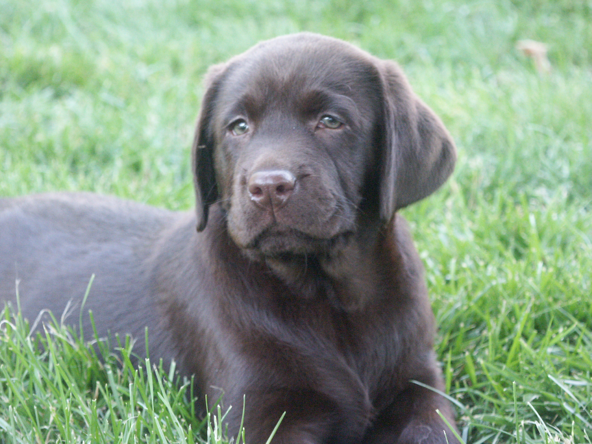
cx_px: 296
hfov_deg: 15.1
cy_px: 222
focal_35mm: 131
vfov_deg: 11.3
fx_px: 2240
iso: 400
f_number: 3.5
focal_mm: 33.2
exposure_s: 1/180
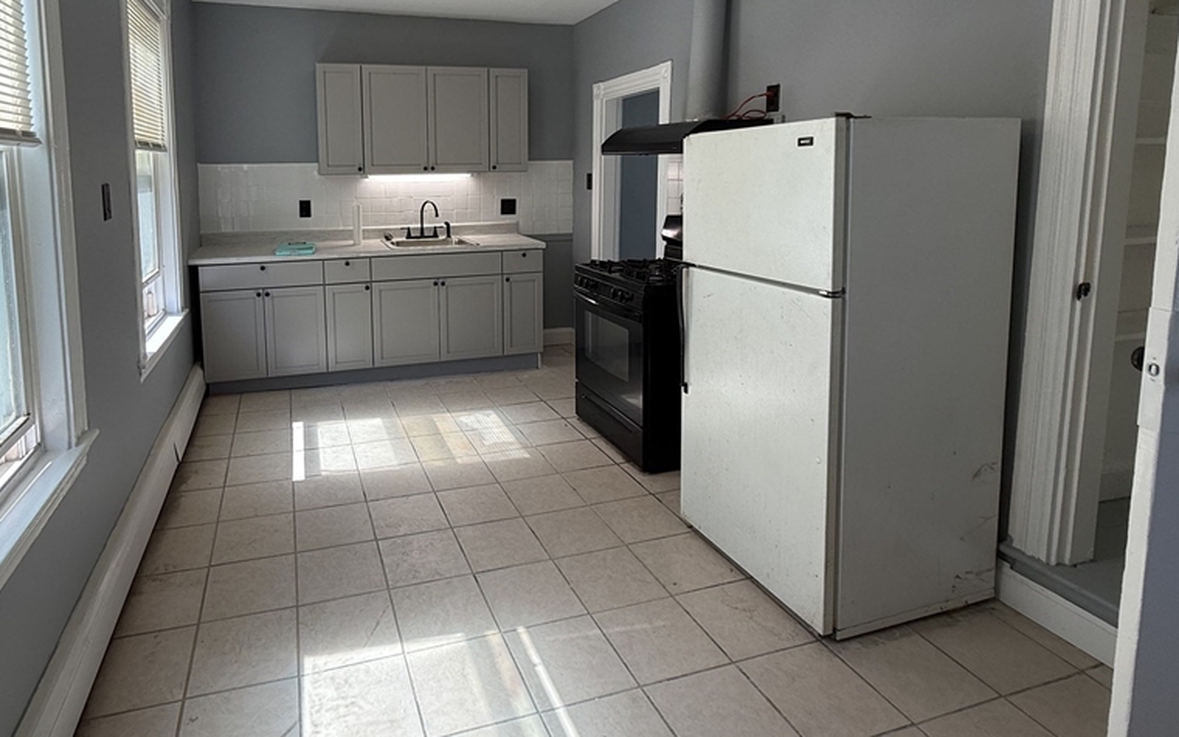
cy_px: 231
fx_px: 643
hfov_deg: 83.8
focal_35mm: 20
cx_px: 459
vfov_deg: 58.0
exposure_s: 1/157
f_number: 2.2
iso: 64
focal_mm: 2.22
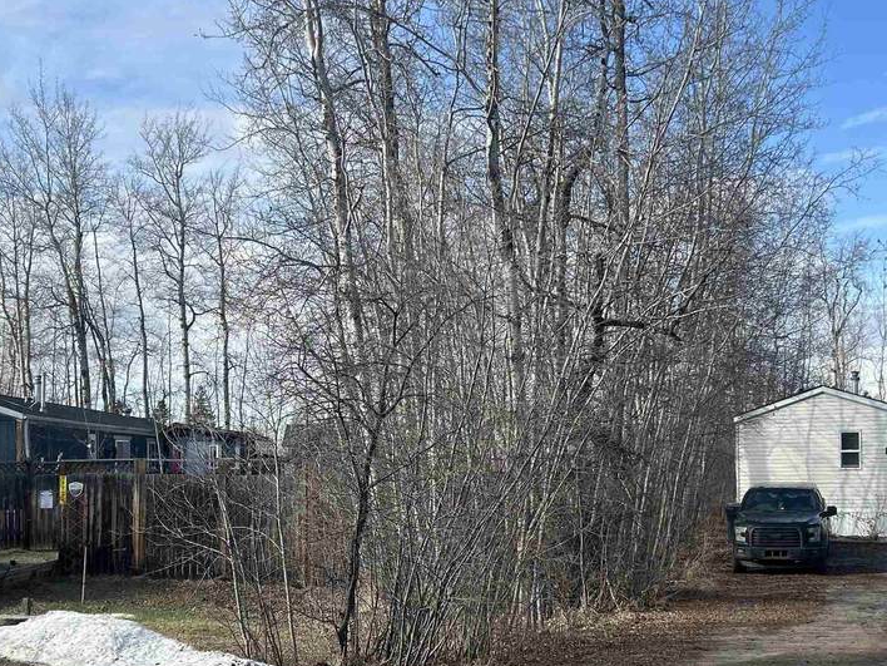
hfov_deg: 40.3
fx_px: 1204
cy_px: 439
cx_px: 506
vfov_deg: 30.7
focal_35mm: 47
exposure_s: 1/2208
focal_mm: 5.7
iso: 50
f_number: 1.5
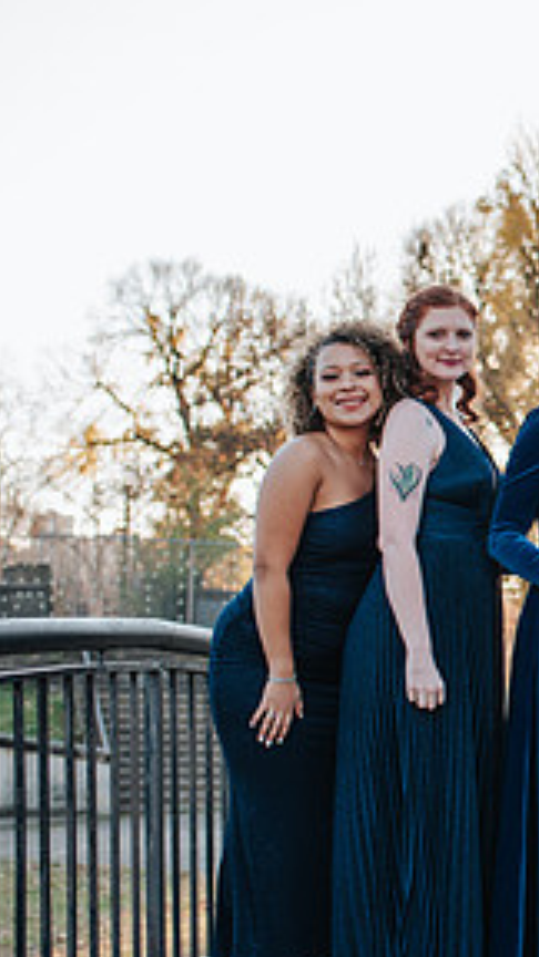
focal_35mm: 77
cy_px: 550
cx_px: 823
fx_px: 1956
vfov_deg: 27.5
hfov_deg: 14.6
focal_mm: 35
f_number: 2.8
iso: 125
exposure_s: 1/400
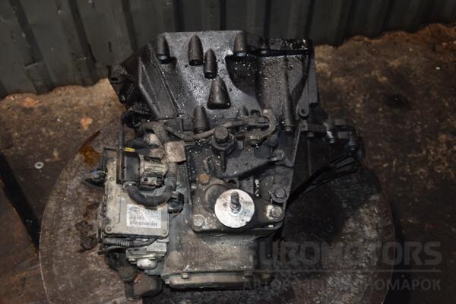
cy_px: 152
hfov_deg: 46.4
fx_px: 532
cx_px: 228
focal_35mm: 42
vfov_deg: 31.9
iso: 800
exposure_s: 1/60
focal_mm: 28
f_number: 5
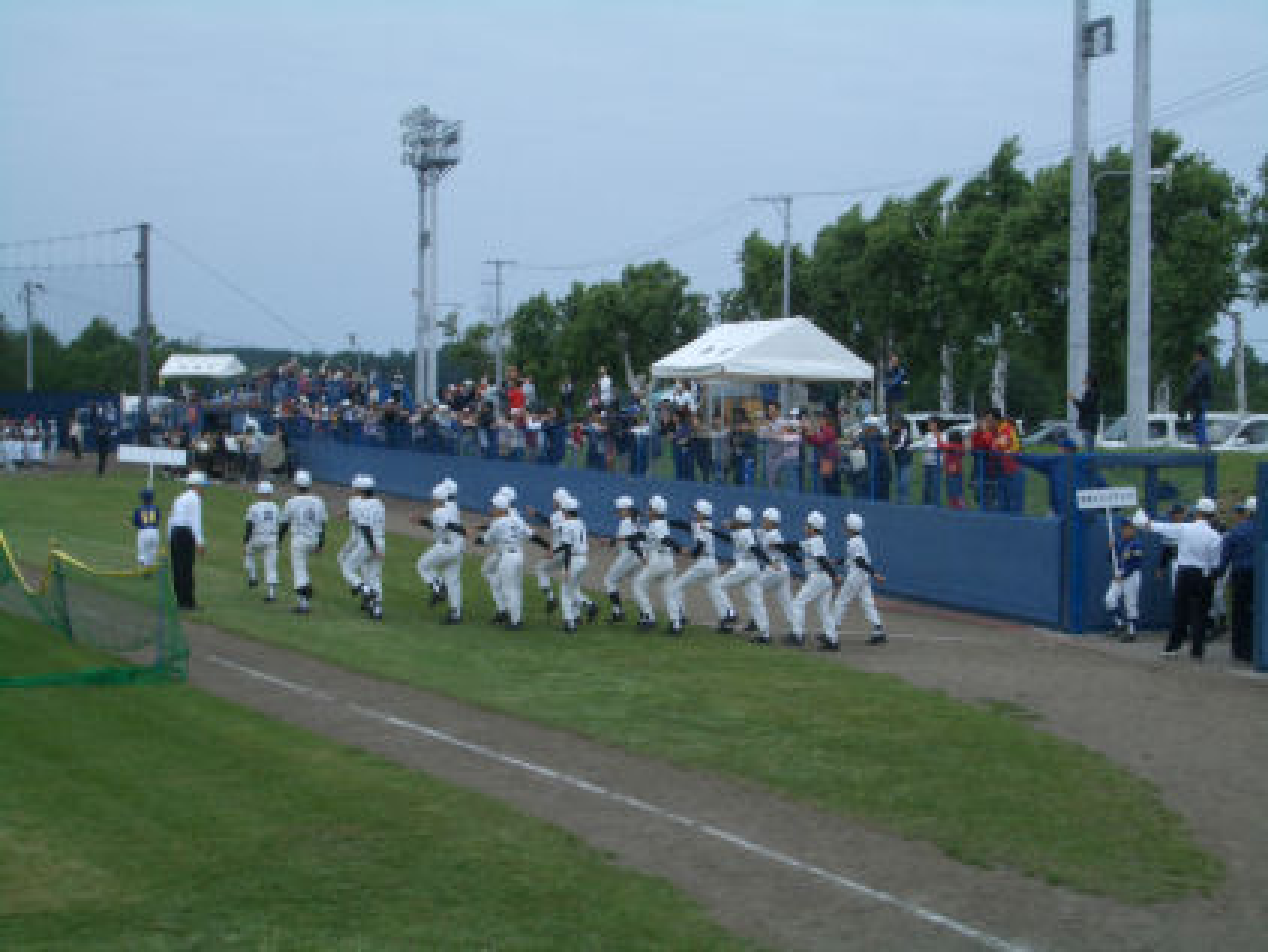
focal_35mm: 62
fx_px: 2272
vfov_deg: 23.7
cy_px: 476
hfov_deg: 31.2
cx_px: 634
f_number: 5.6
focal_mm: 10.2
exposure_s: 1/500
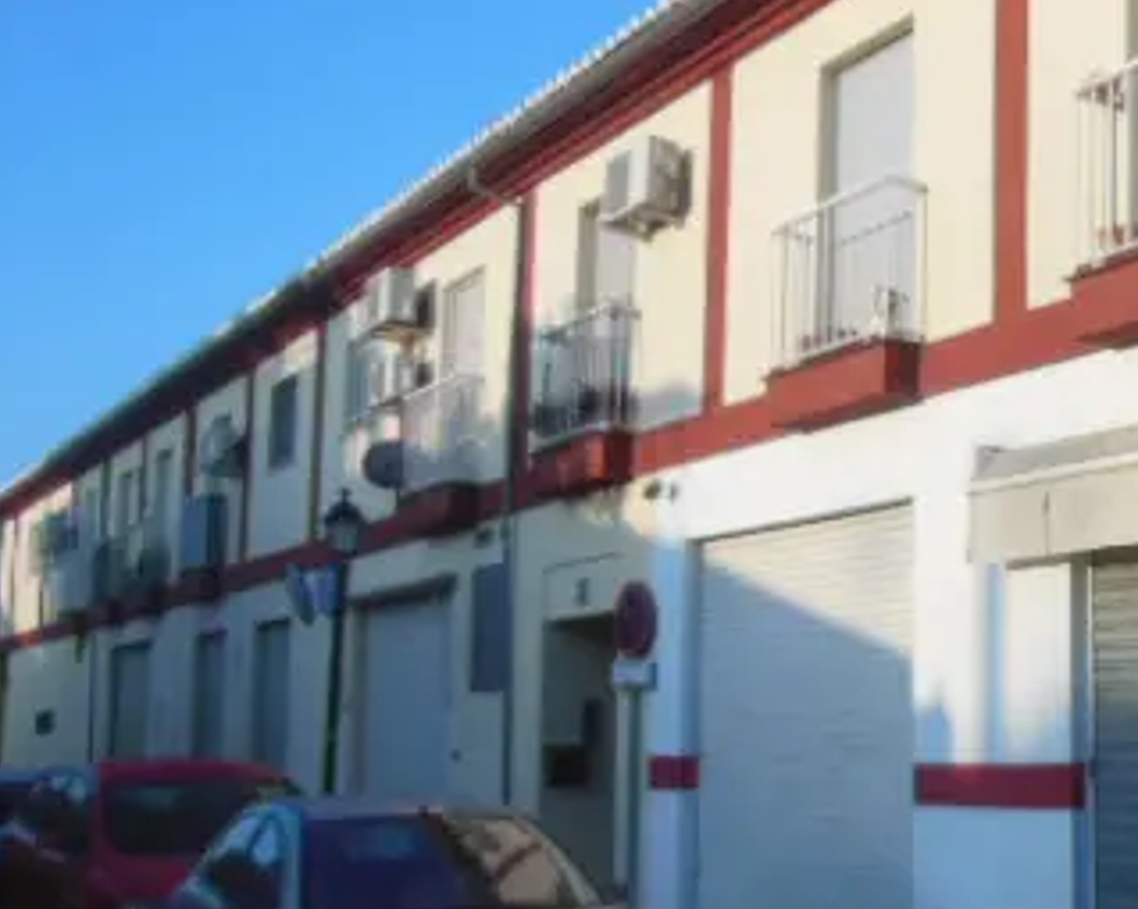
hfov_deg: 35.0
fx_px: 1650
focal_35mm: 49
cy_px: 563
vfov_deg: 30.7
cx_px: 1099
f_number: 3.5
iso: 125
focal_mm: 4.5
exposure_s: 1/500
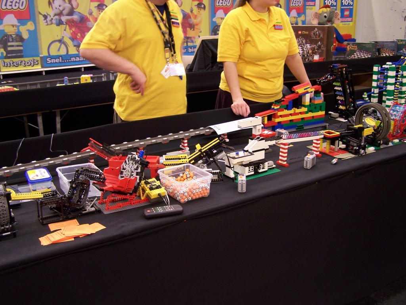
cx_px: 203
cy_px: 152
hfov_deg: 49.0
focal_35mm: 38
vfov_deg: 37.7
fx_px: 446
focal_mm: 6.3
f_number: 2.8
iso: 80
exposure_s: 1/2
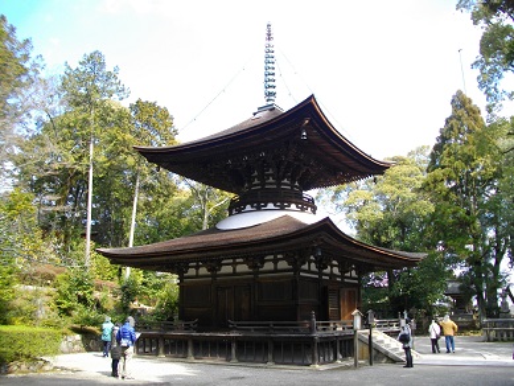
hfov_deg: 56.8
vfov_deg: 44.2
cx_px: 257
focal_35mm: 32
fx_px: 475
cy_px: 193
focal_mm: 5.7
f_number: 2.9
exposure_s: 1/250
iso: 100
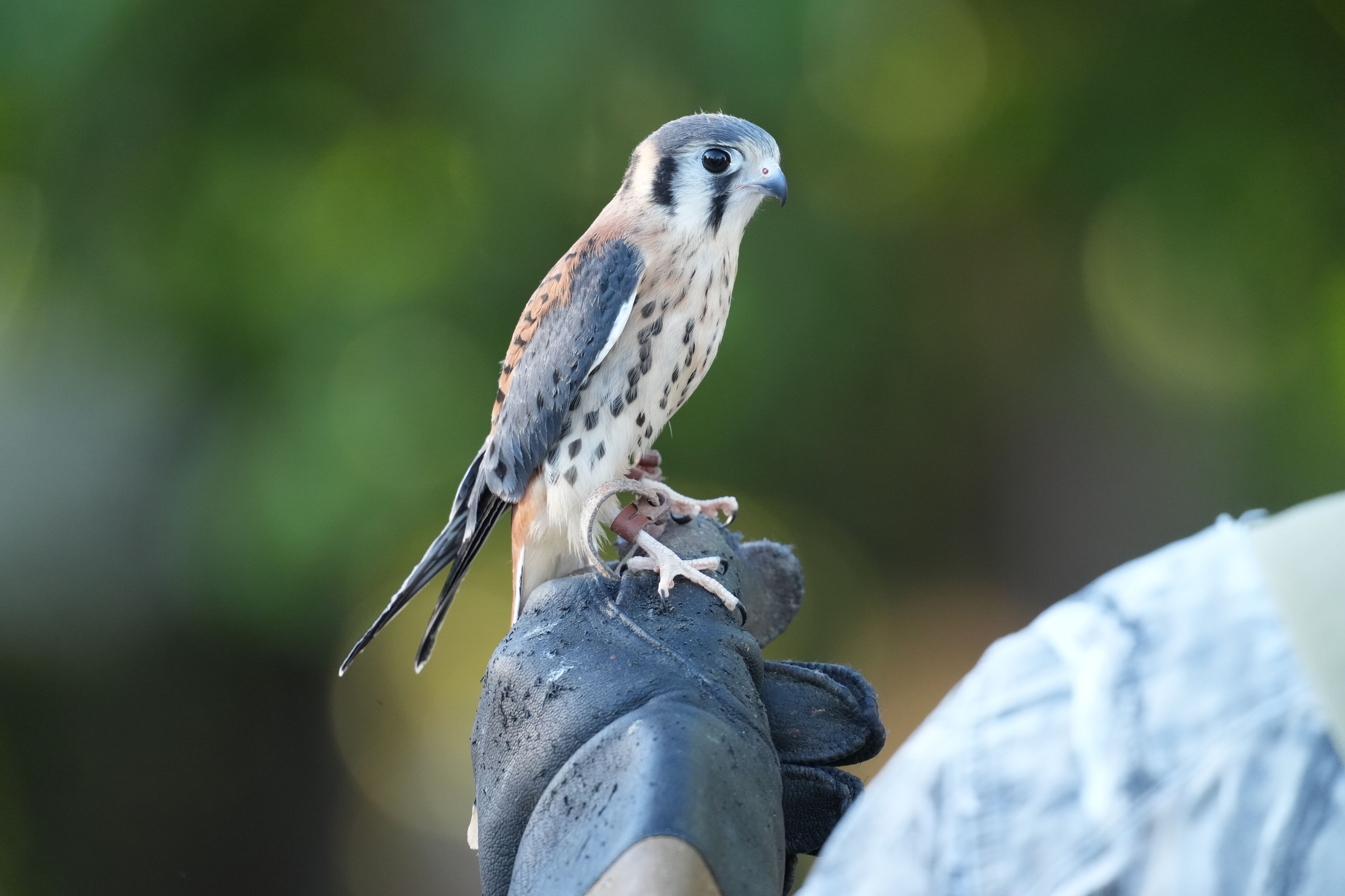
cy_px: 448
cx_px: 672
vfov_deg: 2.3
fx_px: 22415
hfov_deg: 3.4
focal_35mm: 600
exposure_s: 1/500
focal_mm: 600
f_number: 5.6
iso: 4000
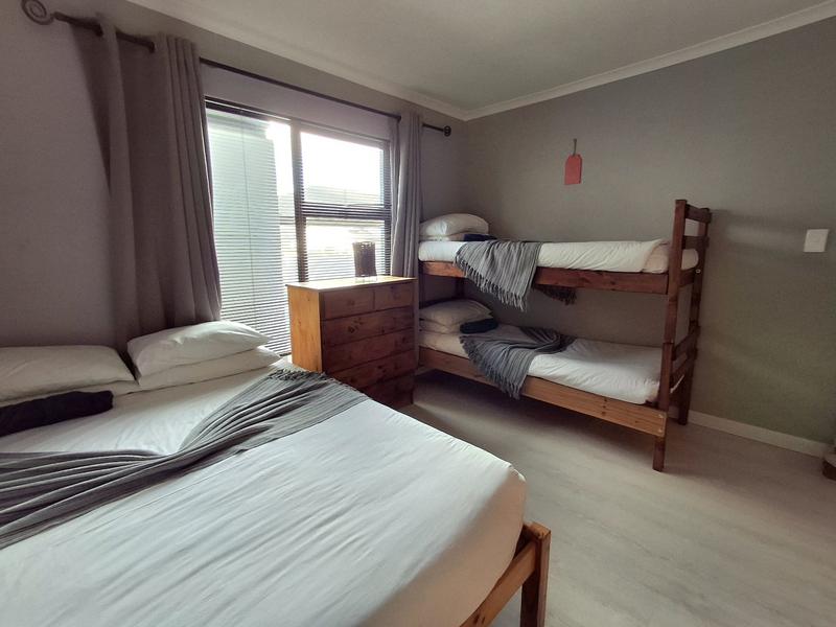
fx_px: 386
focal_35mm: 16
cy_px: 314
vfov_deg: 78.1
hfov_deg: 94.5
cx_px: 418
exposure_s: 1/40
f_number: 2.2
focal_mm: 1.64
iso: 64
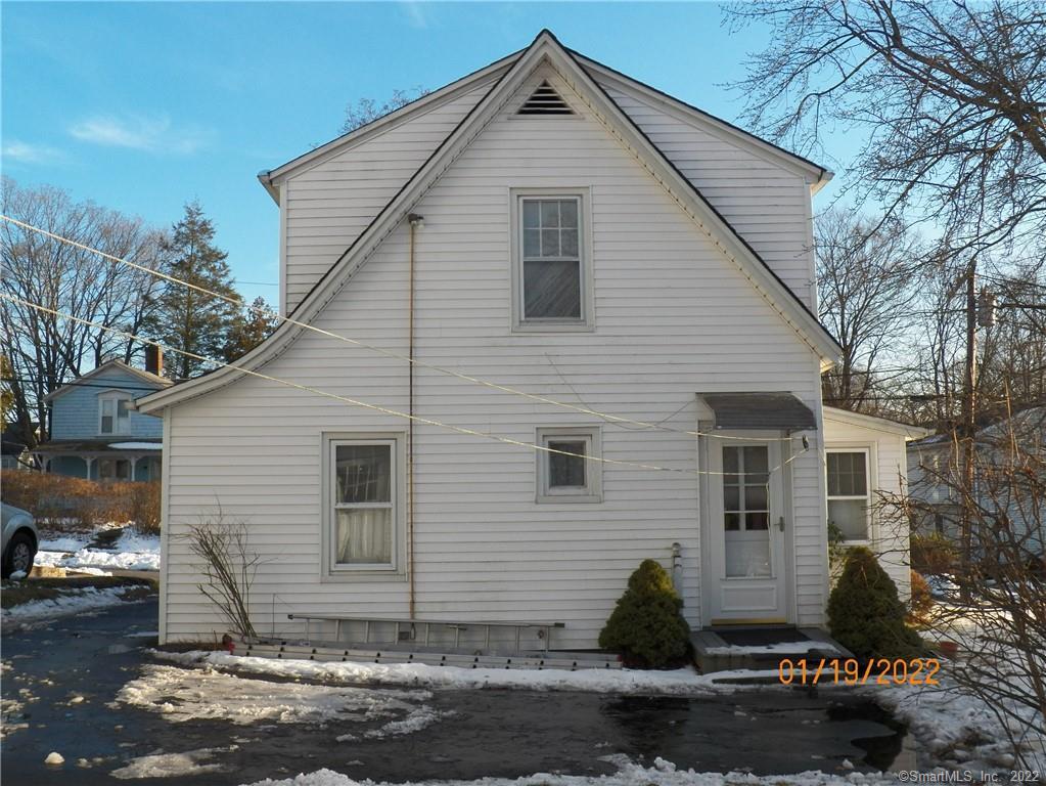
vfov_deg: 40.7
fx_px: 1058
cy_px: 393
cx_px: 523
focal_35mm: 35
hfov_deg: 52.6
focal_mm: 6.3
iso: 125
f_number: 4
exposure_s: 1/400
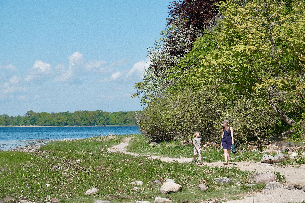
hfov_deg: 21.5
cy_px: 102
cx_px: 152
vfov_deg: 14.4
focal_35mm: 95
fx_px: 805
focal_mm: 63
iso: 125
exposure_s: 1/640
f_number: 5.6
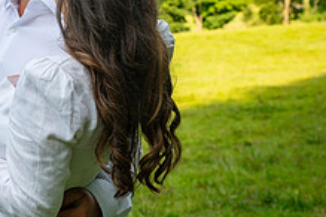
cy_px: 26
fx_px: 1141
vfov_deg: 10.8
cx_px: -67
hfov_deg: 15.6
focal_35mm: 126
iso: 400
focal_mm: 42
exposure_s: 1/1000
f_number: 5
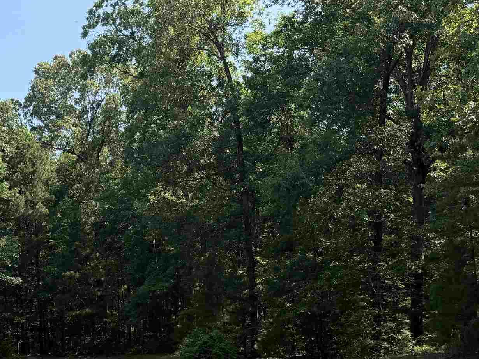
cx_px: 118
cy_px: 397
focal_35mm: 60
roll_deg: +2.1
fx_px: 830
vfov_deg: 23.0
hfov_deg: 31.6
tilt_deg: -4.0
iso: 80
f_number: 1.78
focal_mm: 6.76
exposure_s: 1/1727
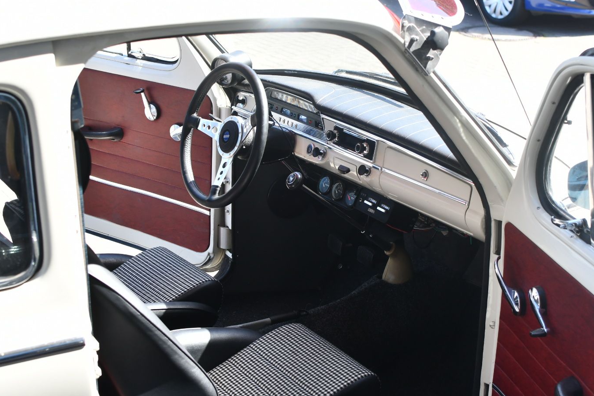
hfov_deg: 32.4
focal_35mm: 62
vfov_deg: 21.9
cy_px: 221
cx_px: 289
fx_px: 1023
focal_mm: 35
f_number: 5
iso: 400
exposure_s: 1/250
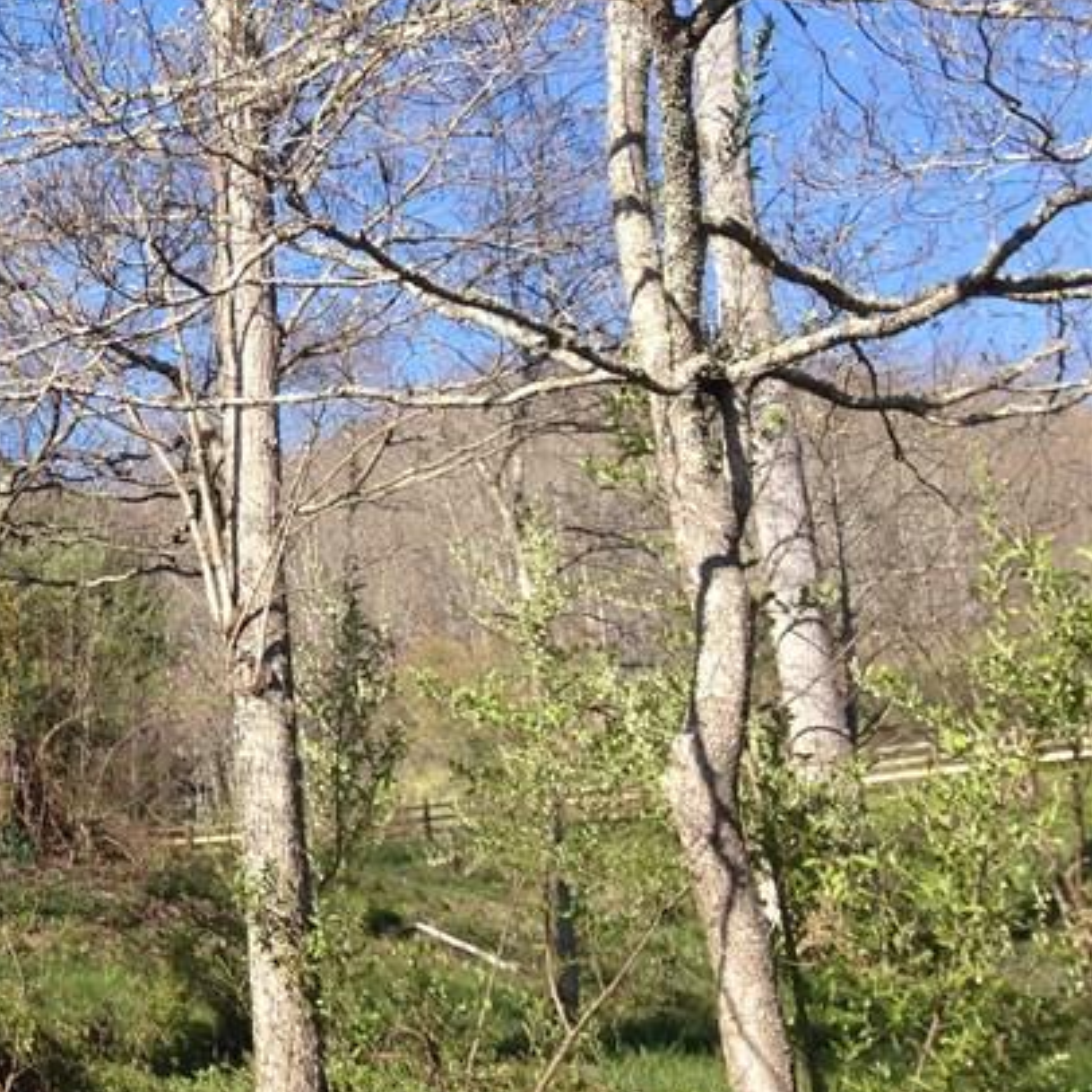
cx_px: -282
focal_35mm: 78
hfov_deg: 20.5
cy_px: 481
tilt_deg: +16.1
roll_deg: -1.0
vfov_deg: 22.2
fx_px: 2784
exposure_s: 1/812
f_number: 2.4
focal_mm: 4.28
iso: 50
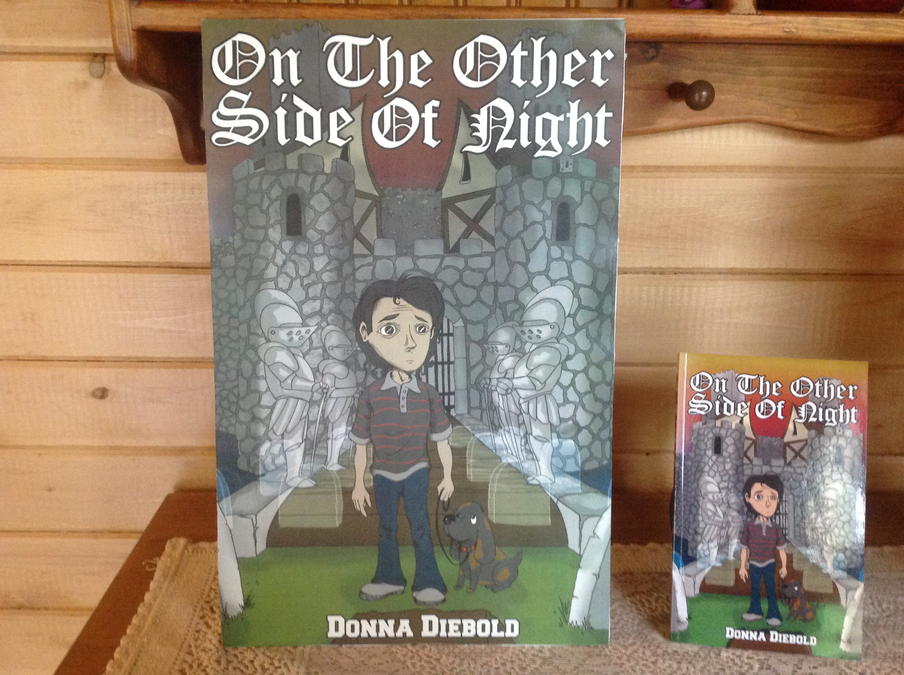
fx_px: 913
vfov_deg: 40.6
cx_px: 452
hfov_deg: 52.7
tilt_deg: -17.7
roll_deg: -0.6
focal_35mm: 35
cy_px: 338
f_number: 2.4
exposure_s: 1/15
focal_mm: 4.28
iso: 400
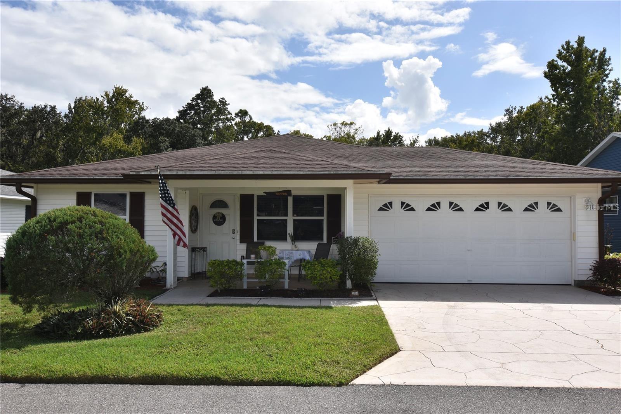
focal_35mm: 28
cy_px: 207
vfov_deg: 45.7
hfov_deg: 64.6
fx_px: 491
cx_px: 310
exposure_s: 1/250
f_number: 10
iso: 100
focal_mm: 19
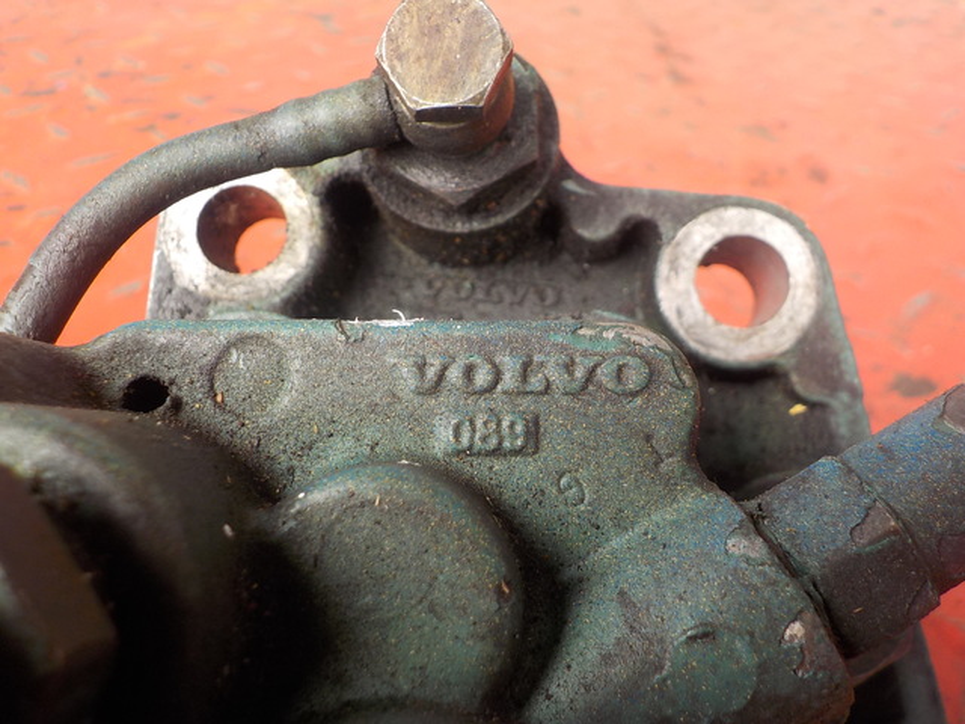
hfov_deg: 60.0
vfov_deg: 46.8
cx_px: 482
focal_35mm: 30
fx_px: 836
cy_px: 362
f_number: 3.3
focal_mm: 4.1
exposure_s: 1/60
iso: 125
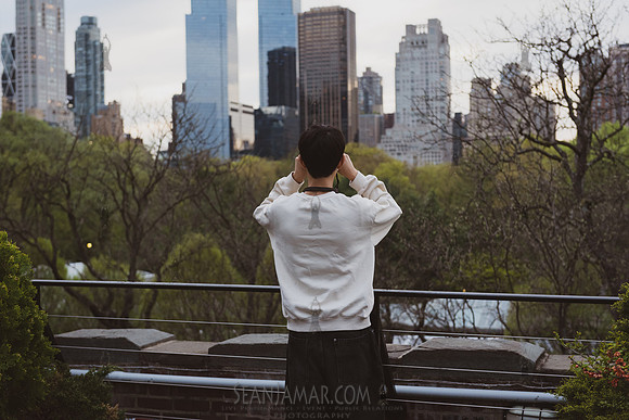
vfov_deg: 24.2
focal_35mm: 56
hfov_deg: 35.6
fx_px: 979
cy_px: 210
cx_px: 314
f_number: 3.5
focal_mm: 56
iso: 1000
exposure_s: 1/400
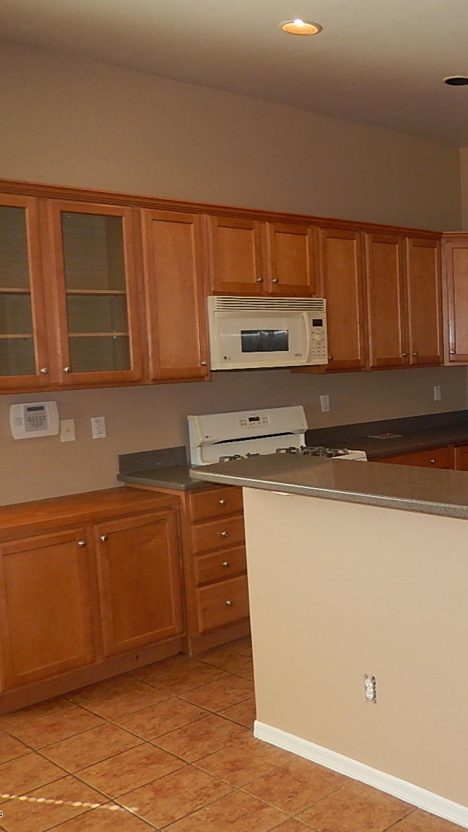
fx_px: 816
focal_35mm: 37
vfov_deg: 54.0
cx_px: 501
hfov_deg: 29.2
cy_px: 419
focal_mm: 4.5
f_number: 3.4
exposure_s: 1/30
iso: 200
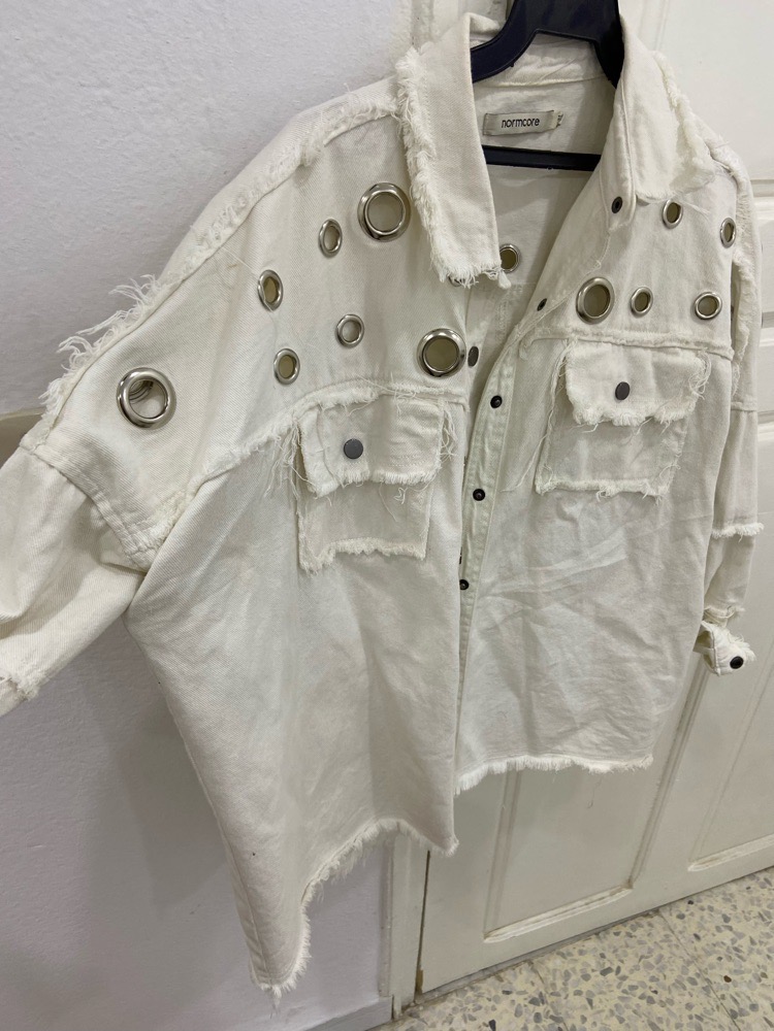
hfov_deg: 53.1
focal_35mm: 26
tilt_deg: -33.4
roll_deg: -1.3
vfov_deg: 67.3
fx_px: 775
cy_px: 516
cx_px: 387
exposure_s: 1/121
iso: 125
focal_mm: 4.25
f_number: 1.8
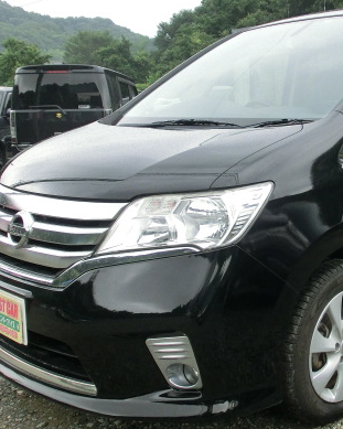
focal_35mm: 53
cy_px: 214
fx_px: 673
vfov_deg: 35.4
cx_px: 286
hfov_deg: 27.9
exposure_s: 1/60
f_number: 3.7
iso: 320
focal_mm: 5.86
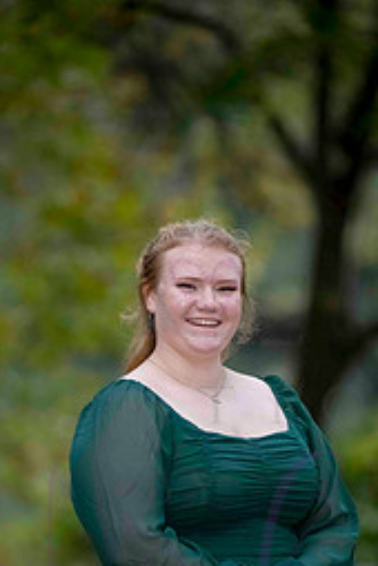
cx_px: 213
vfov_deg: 7.5
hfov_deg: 5.0
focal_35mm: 274
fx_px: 4315
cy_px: 484
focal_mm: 155
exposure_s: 1/320
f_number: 3.2
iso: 1600
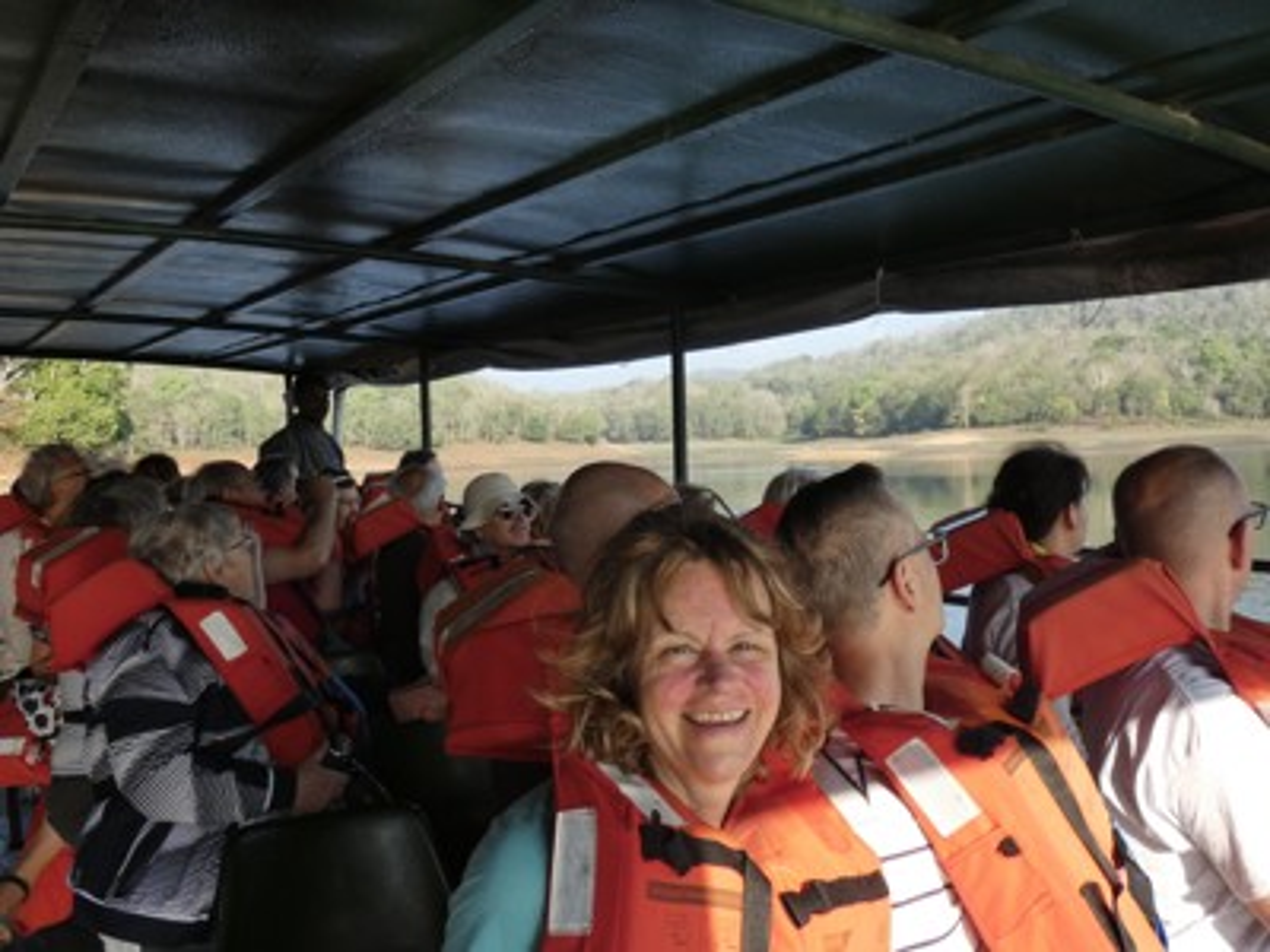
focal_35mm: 33
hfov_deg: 55.4
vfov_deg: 42.9
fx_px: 1211
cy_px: 476
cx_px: 635
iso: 80
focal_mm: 6
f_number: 3.4
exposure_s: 1/320
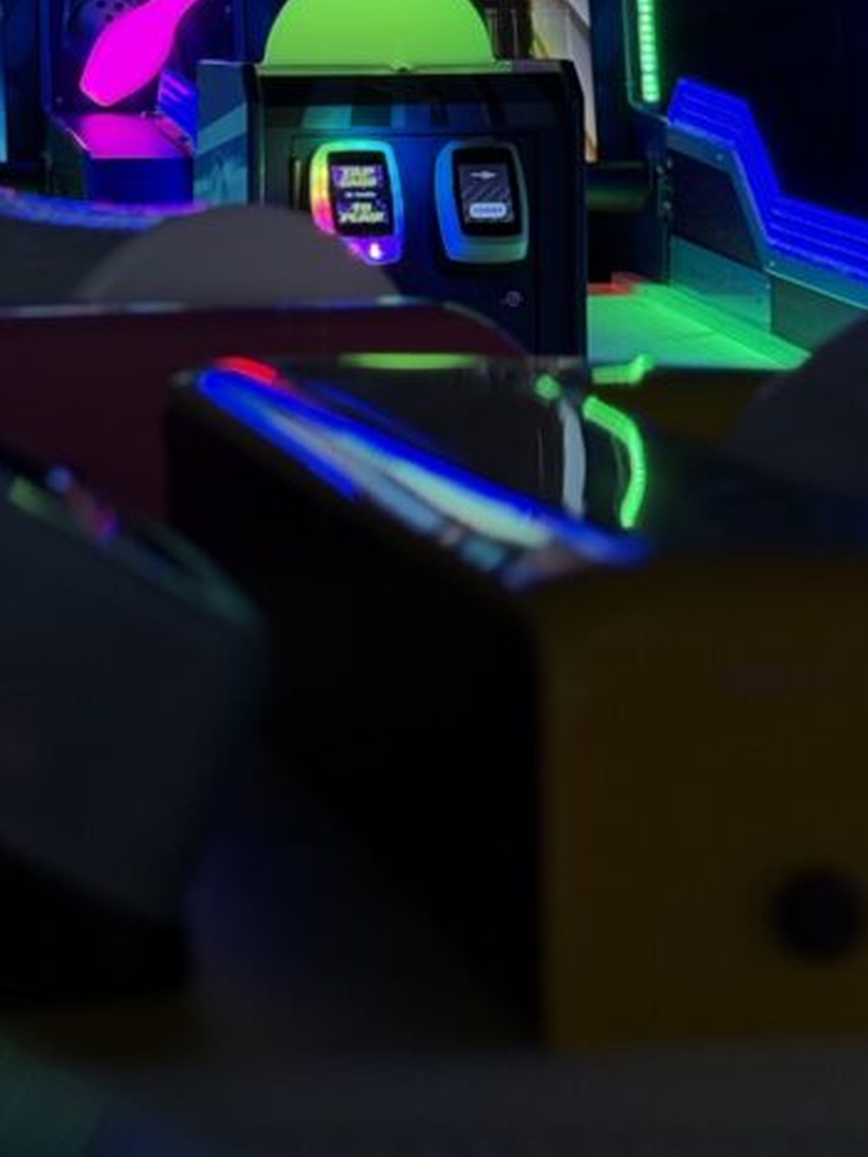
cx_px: -5
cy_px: 72
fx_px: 3511
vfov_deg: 18.4
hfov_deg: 13.9
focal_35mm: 105
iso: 125
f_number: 1.78
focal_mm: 6.76
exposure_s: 1/50
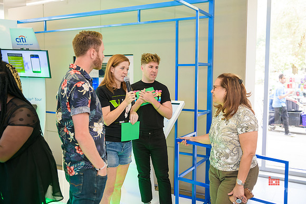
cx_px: 153
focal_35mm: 36
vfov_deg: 36.9
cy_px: 102
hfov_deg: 53.1
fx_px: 306
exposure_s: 1/125
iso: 400
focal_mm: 36
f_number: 3.2
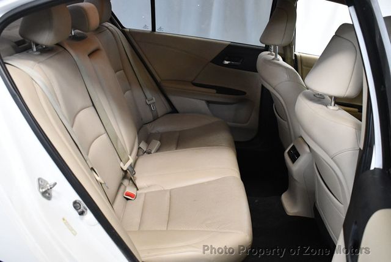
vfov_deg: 36.9
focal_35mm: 36
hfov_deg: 53.1
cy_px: 131
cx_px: 196
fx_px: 391
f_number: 3.5
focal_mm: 18
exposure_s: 1/125
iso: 2800
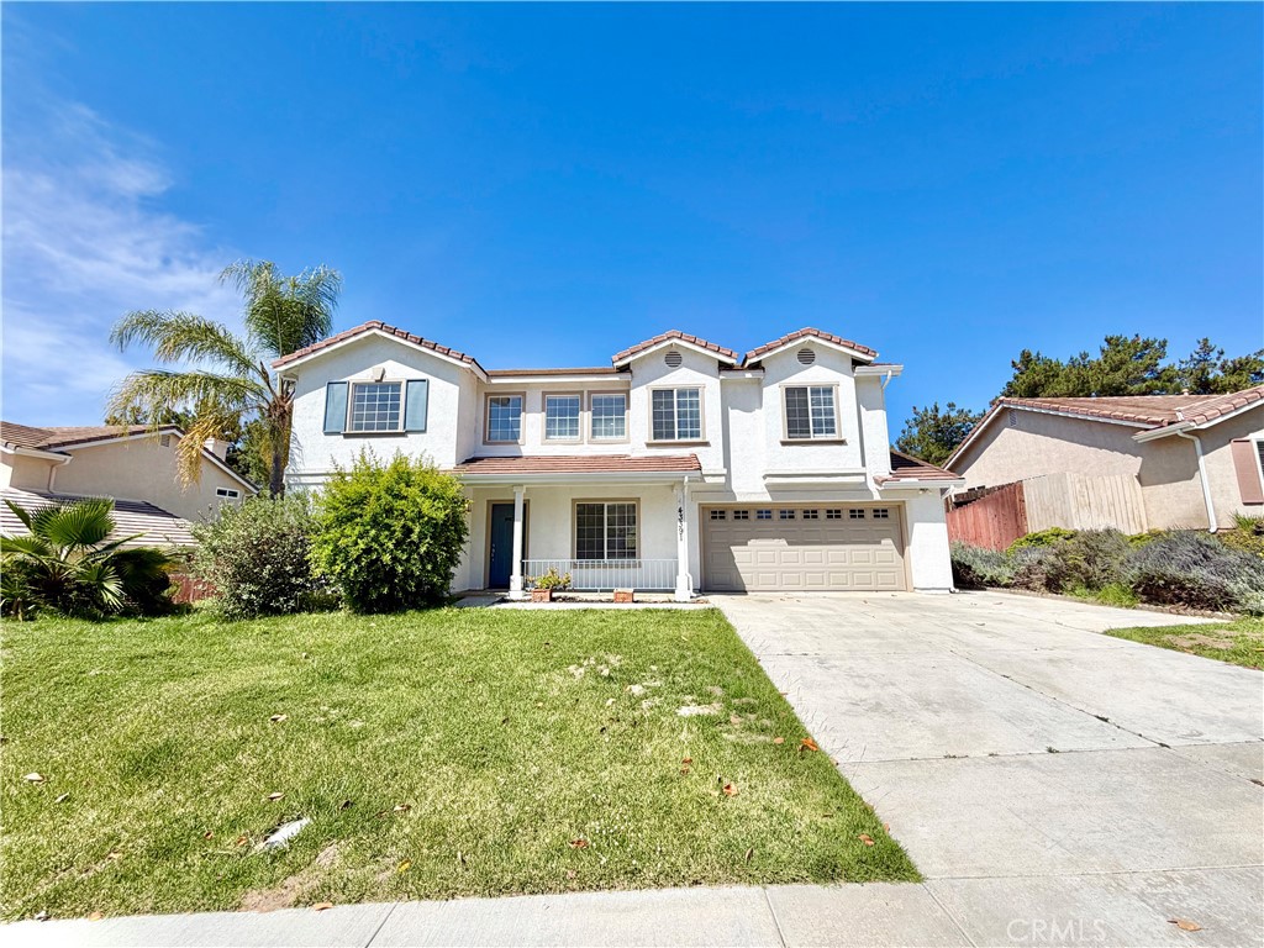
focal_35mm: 14
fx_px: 511
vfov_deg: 85.7
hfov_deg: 102.1
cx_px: 632
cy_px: 474
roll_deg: +0.5
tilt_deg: +9.0
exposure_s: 1/1125
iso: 20
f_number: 2.2
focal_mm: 2.22
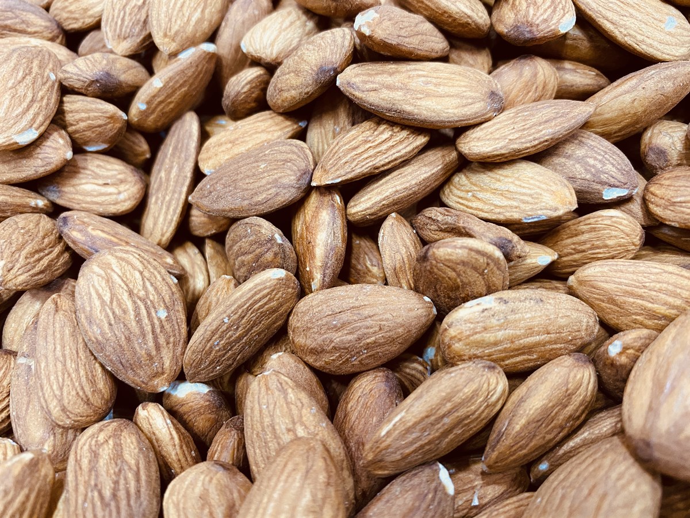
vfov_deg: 53.1
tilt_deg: -38.4
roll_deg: -4.0
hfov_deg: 67.3
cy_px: 259
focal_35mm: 26
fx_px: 518
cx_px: 345
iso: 500
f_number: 1.8
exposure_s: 1/50
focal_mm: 4.25
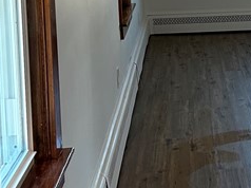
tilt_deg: -6.7
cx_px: 221
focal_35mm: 112
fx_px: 811
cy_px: -14
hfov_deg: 17.4
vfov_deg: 13.0
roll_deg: +2.4
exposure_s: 1/120
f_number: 1.5
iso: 125
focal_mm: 5.7
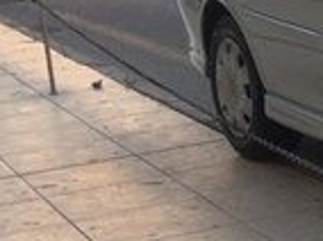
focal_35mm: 135
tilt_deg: -14.0
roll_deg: +1.5
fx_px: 1258
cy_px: 131
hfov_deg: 12.5
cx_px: 691
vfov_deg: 11.0
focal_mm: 4.15
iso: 32
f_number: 2.2
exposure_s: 1/100
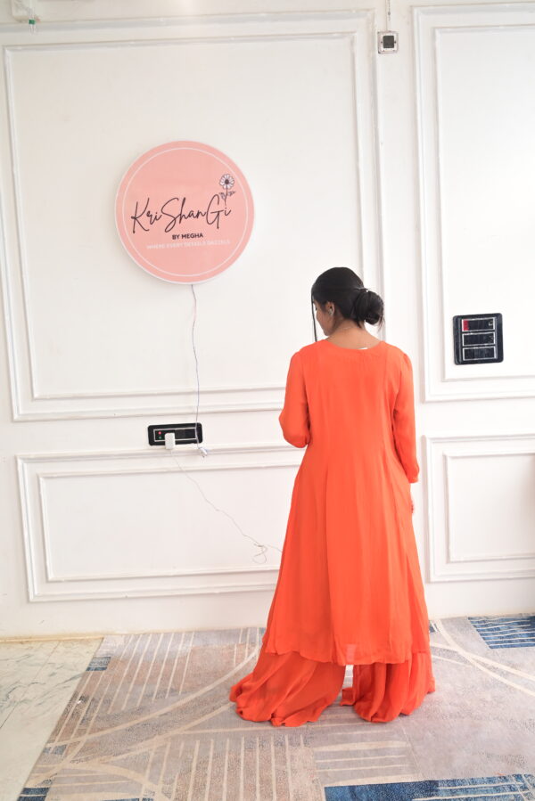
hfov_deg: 44.3
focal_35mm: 30
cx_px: 268
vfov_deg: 62.8
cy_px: 400
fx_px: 657
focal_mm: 29.5
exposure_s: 1/200
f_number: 6.3
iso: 640
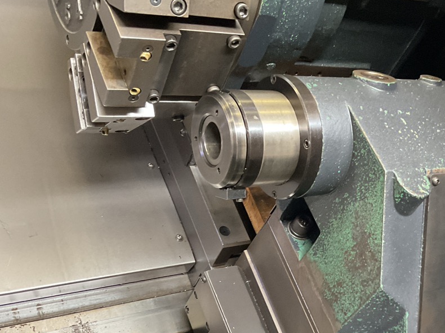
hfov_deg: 39.4
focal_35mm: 47
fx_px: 604
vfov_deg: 30.5
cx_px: 333
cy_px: 240
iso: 400
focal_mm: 3
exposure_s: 1/30
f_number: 1.8
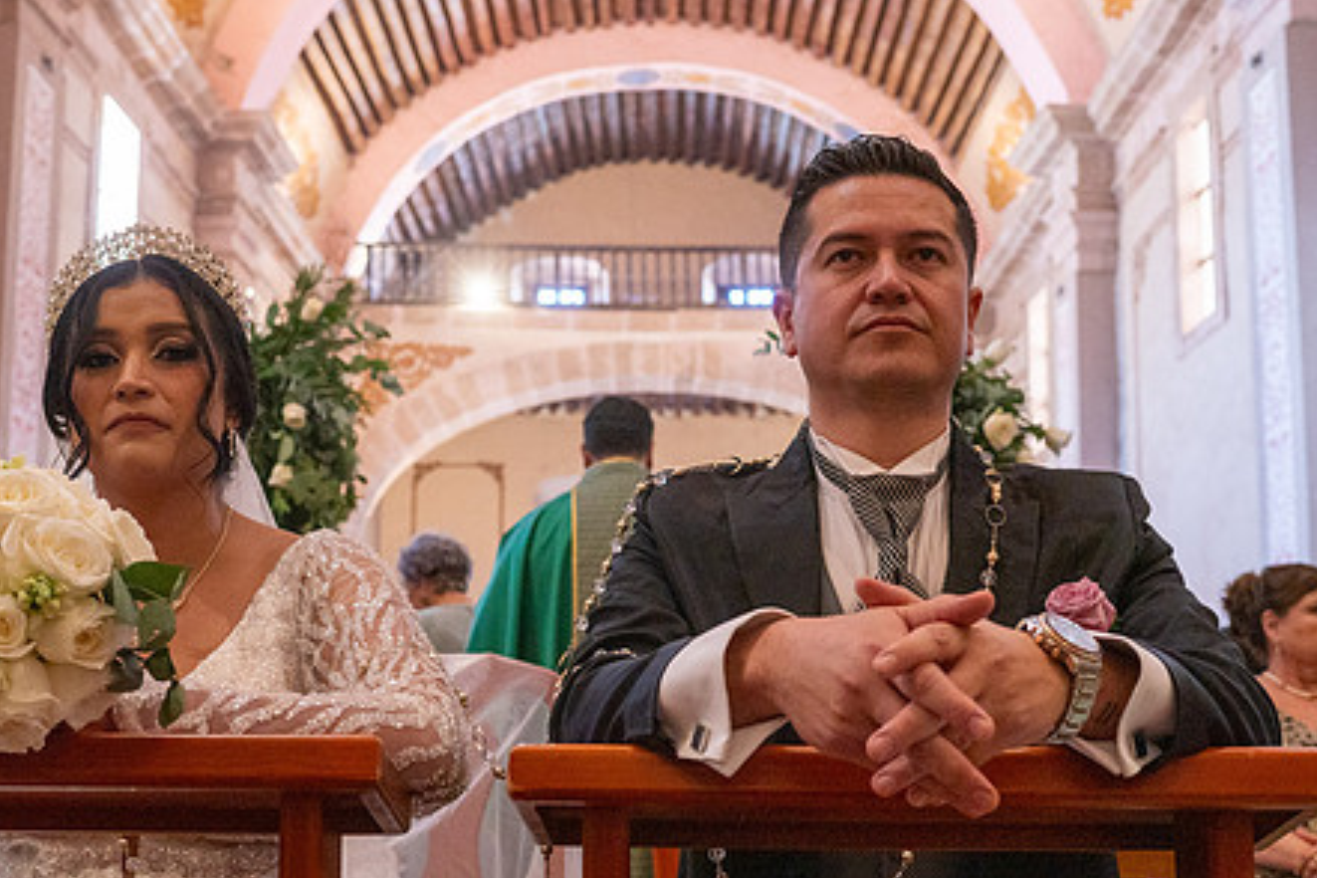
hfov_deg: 42.6
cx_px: 544
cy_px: 527
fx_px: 1683
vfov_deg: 29.2
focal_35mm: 46
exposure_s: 1/100
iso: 2500
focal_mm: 35
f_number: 5
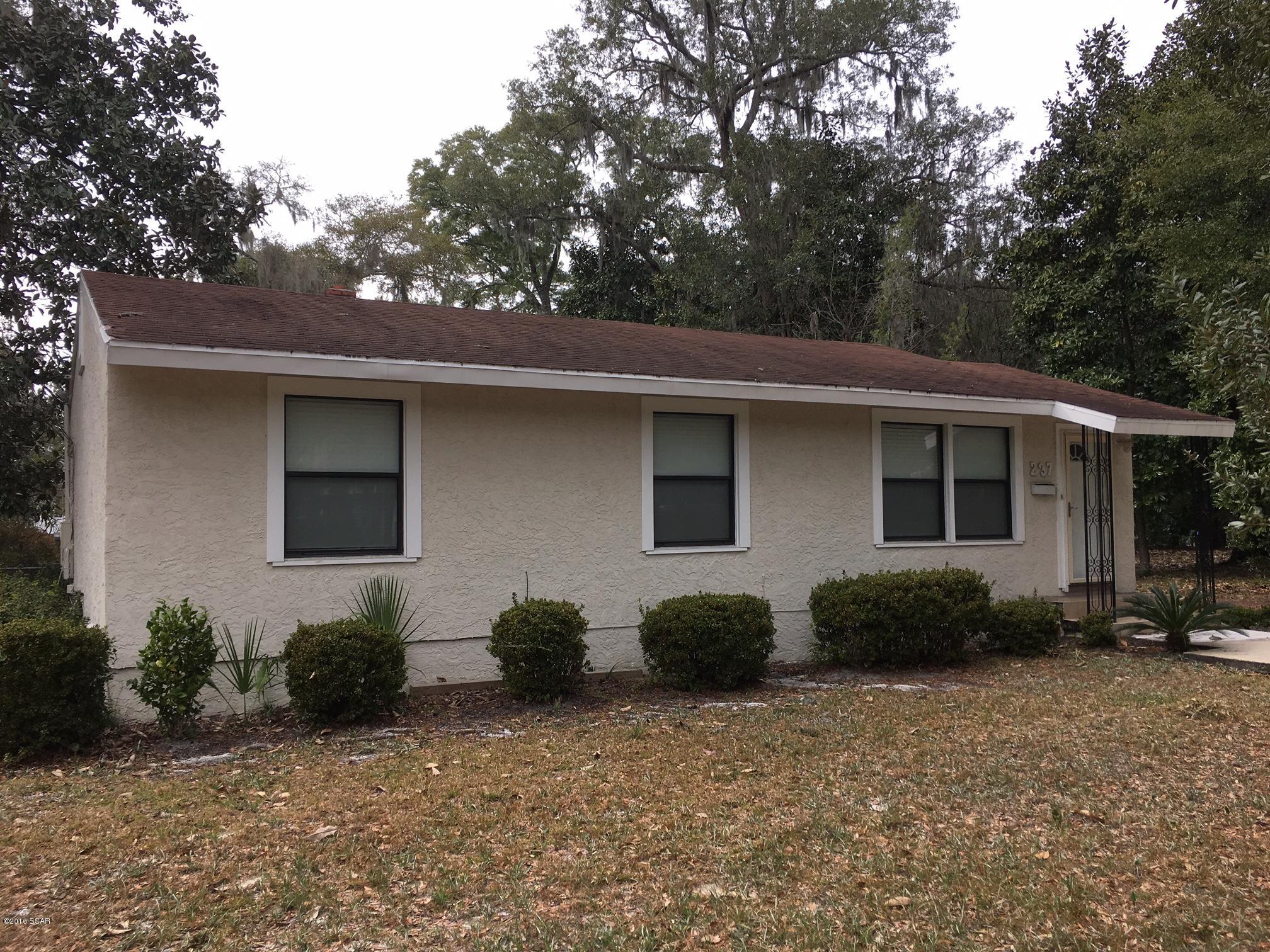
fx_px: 1064
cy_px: 476
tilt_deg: +2.8
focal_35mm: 29
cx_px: 635
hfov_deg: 61.7
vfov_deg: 48.2
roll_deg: +0.4
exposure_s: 1/442
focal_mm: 4.15
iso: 25
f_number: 2.2
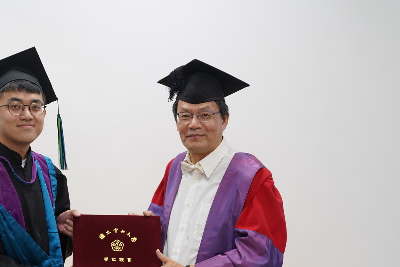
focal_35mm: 79
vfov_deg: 17.3
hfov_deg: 25.5
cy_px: 161
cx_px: 135
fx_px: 878
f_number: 2.8
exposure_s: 1/60
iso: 200
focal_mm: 51
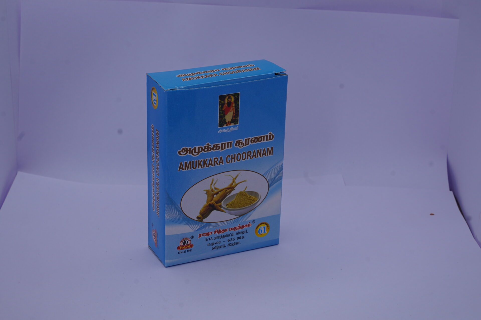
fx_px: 949
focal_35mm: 71
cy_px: 160
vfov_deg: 19.2
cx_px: 240
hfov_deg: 28.5
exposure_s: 1/100
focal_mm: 47.8
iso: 200
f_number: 13
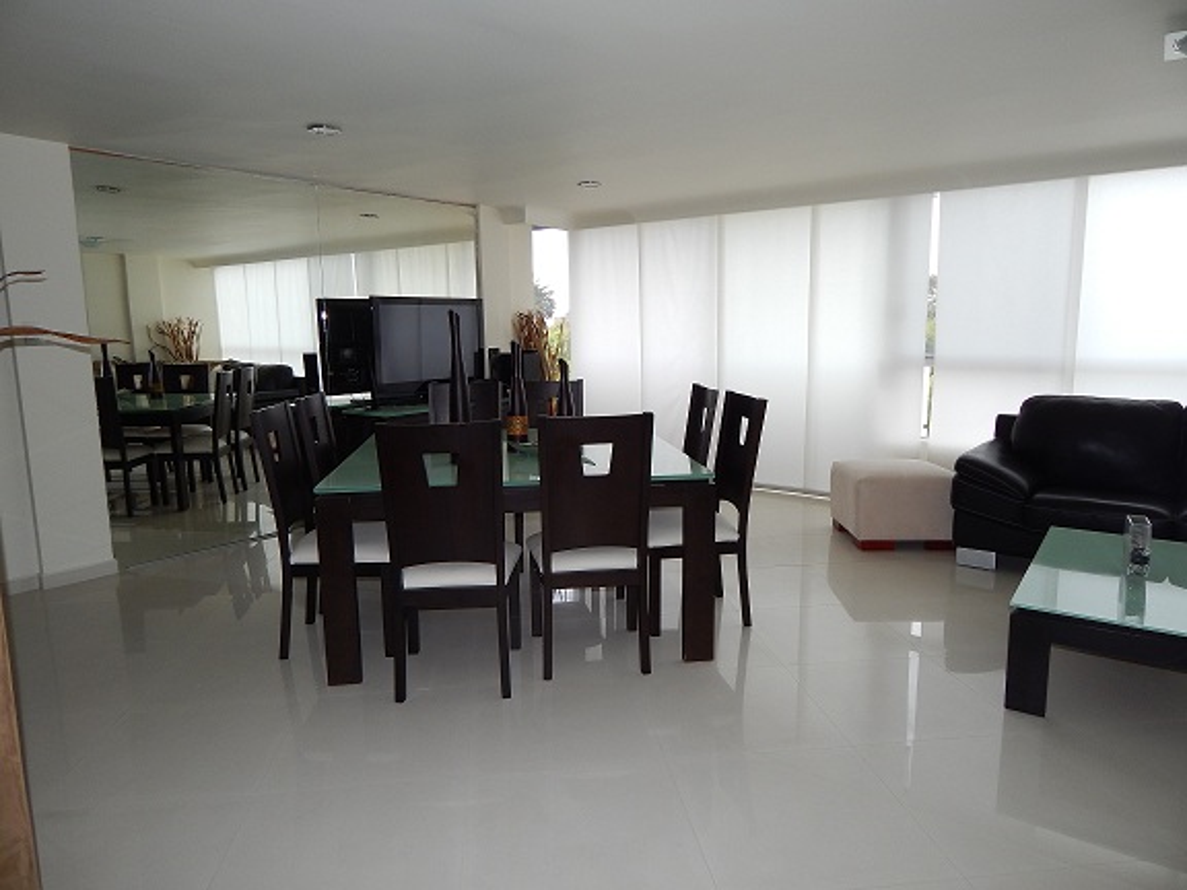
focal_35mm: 23
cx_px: 594
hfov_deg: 73.9
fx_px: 789
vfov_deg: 58.9
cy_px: 445
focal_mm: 4
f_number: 3
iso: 125
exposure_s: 1/160
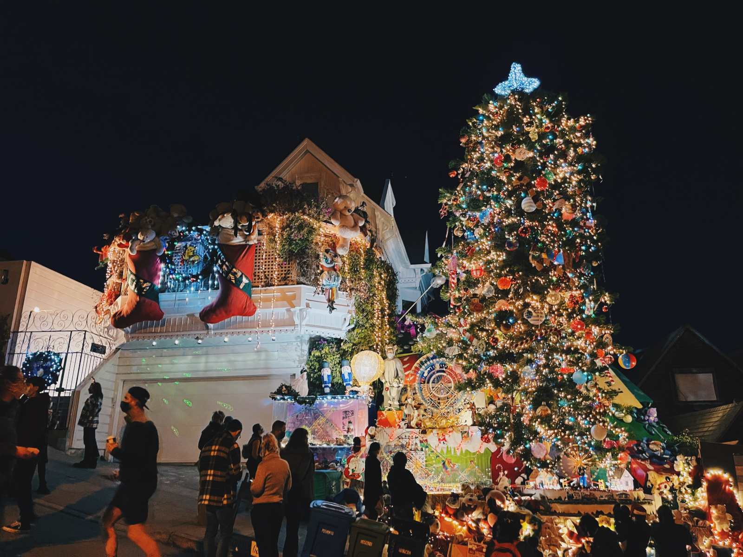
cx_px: 372
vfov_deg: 53.1
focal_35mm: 26
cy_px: 278
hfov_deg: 67.3
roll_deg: -0.5
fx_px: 558
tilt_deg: +16.3
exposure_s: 1/30
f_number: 1.6
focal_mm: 5.1
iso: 500
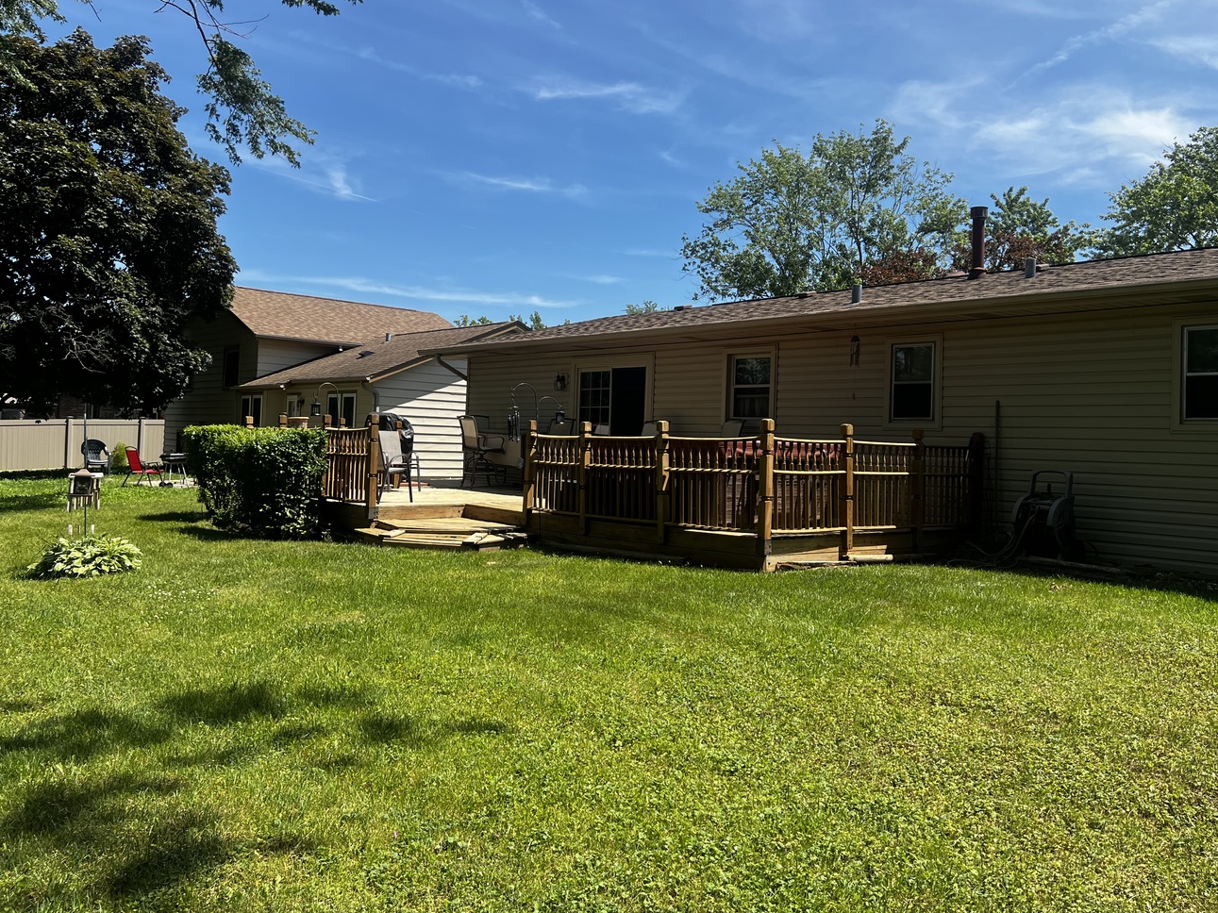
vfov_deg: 48.2
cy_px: 415
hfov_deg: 61.6
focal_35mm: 29
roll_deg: -2.2
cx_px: 632
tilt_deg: +1.8
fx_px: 1020
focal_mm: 5.7
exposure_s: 1/3460
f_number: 1.5
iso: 50
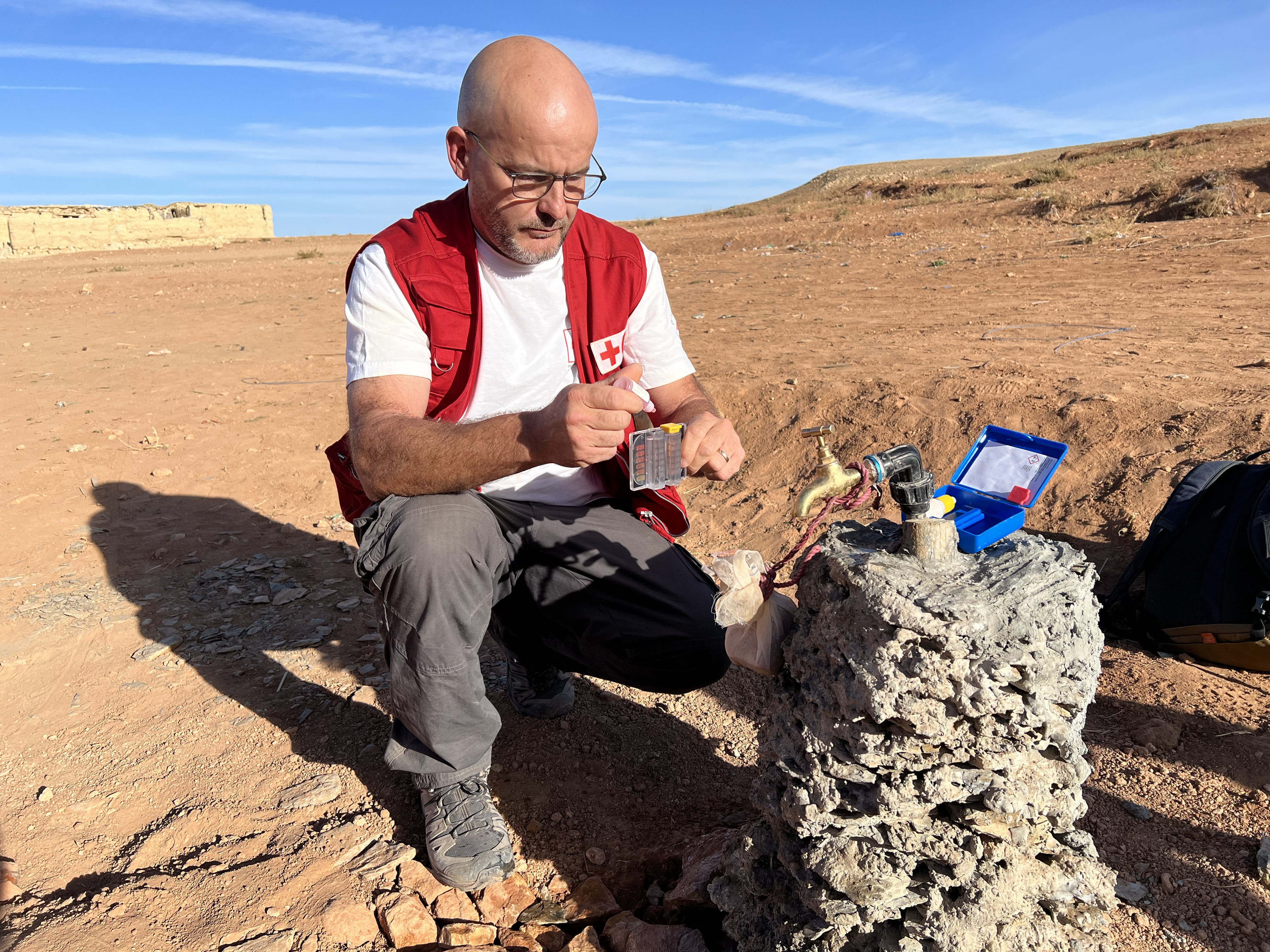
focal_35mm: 26
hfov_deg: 67.3
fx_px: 954
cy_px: 476
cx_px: 635
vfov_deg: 53.1
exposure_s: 1/4115
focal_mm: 5.7
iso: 50
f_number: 1.5
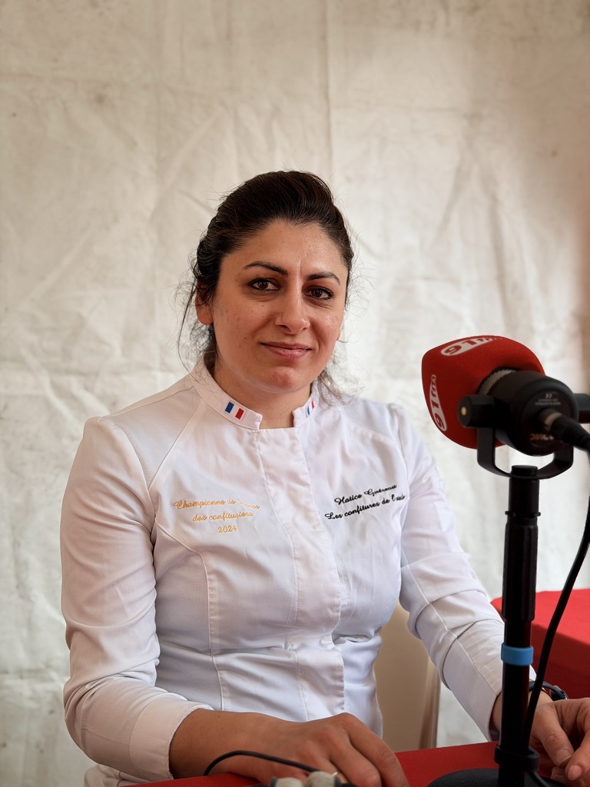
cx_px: 295
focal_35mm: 48
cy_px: 394
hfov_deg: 30.3
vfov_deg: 39.7
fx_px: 1091
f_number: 1.78
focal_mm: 6.76
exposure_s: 1/398
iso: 64
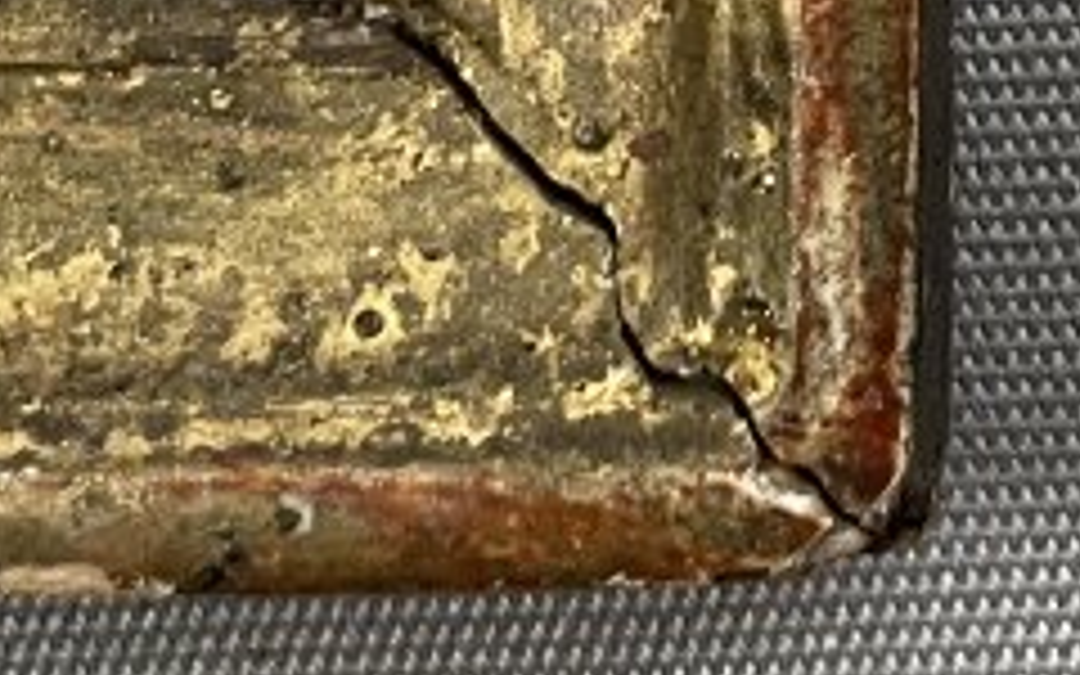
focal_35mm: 138
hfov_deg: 14.8
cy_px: -292
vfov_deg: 9.3
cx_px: 1174
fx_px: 4062
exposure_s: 1/66
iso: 125
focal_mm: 4.2
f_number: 1.6
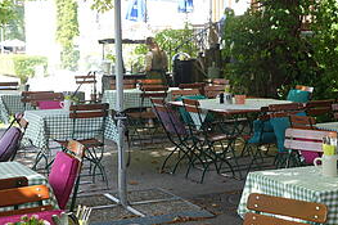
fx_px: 760
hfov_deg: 24.6
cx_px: 276
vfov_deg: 16.8
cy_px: 116
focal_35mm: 81
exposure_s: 1/60
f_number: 4
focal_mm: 35
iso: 100
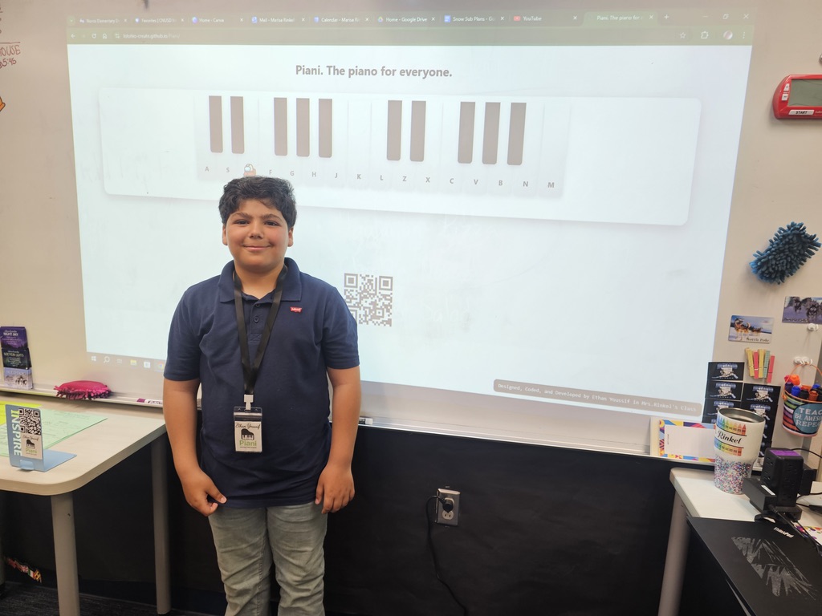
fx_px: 546
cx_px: 411
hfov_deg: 73.9
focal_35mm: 23
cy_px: 308
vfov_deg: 58.9
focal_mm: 6.3
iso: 100
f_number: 1.7
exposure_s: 1/62
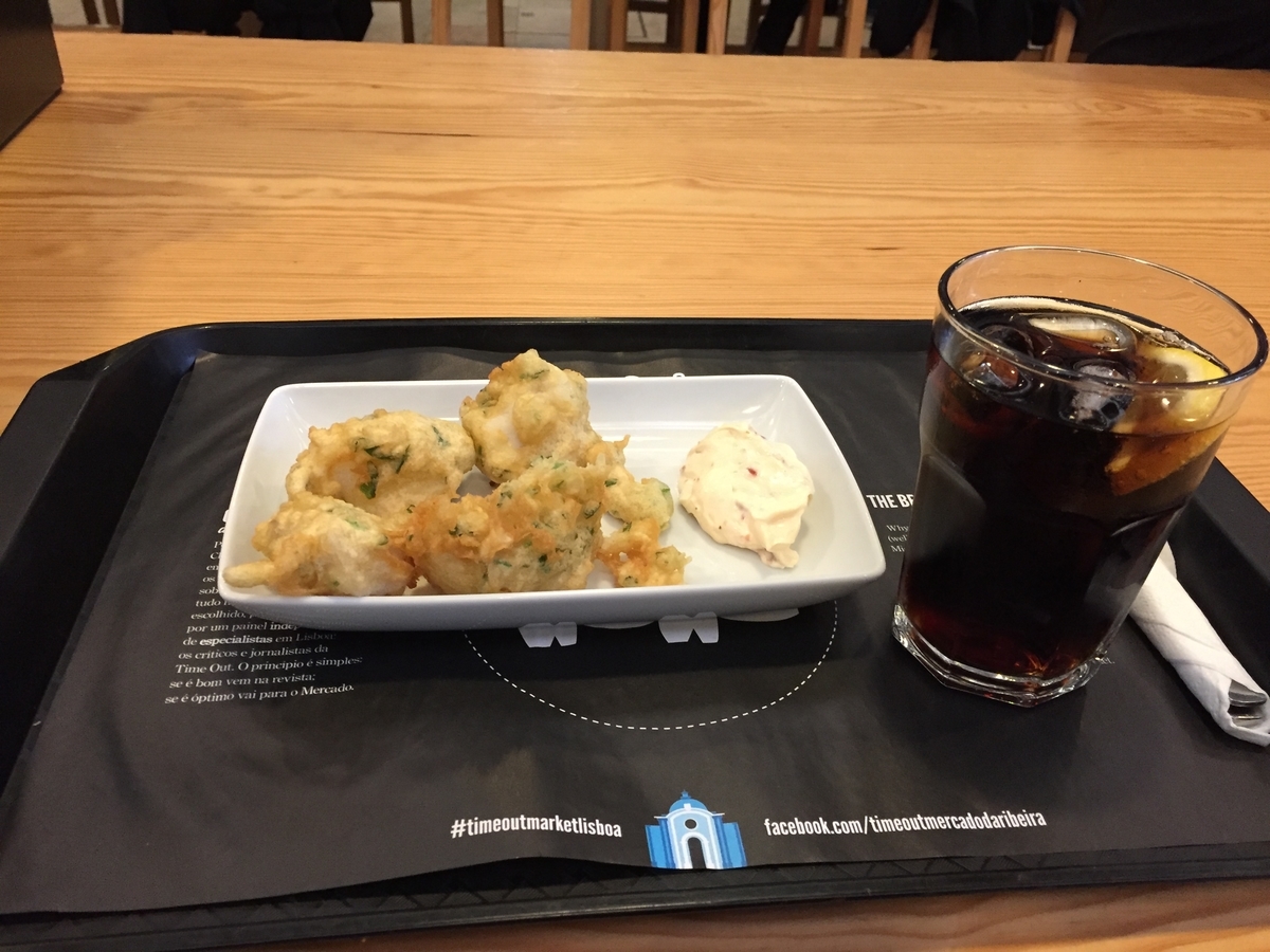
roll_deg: -3.9
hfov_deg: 61.7
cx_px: 635
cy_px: 476
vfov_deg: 48.2
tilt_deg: -35.0
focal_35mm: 29
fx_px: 1064
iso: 250
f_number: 2.2
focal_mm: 4.15
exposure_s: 1/25
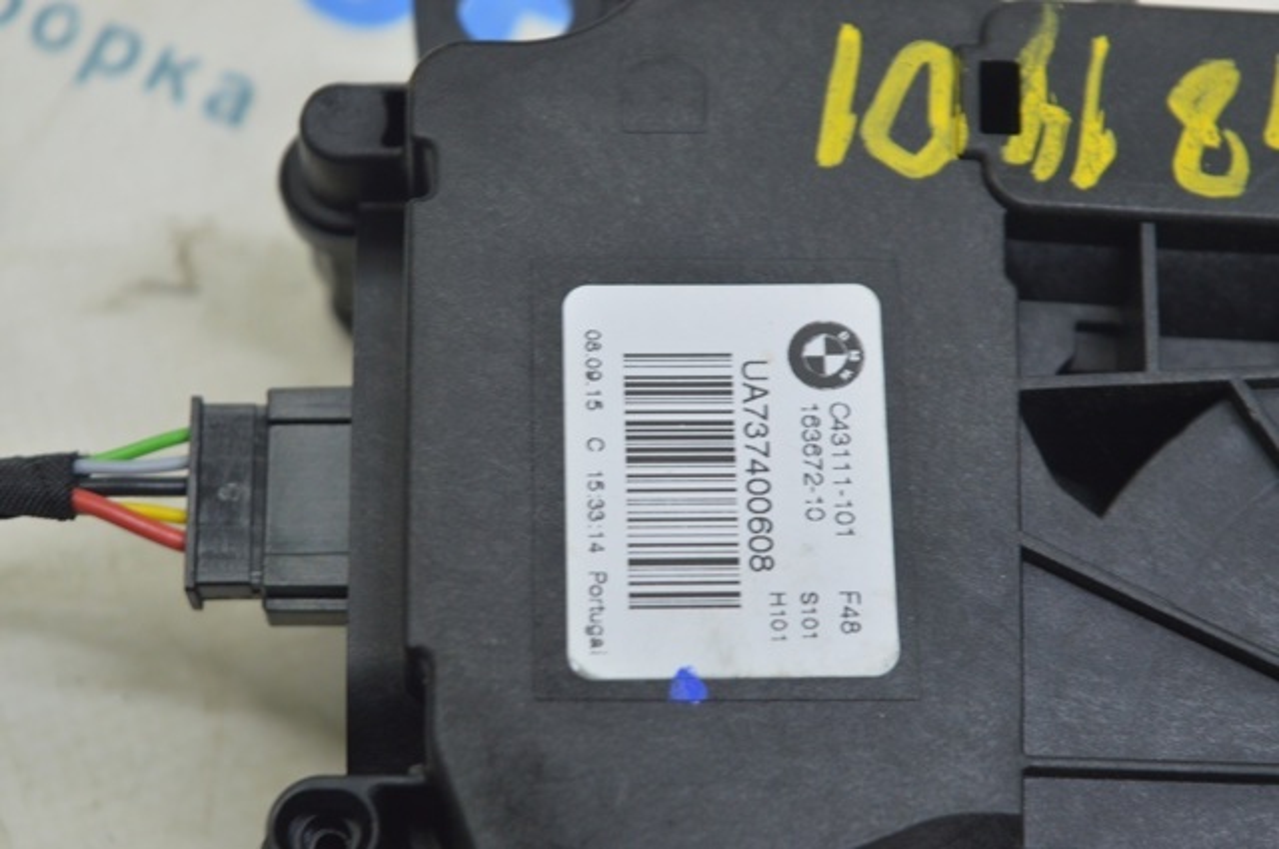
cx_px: 640
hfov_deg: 24.6
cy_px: 424
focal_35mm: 82
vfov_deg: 16.5
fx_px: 2927
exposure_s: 1/20
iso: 400
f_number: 5.6
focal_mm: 55
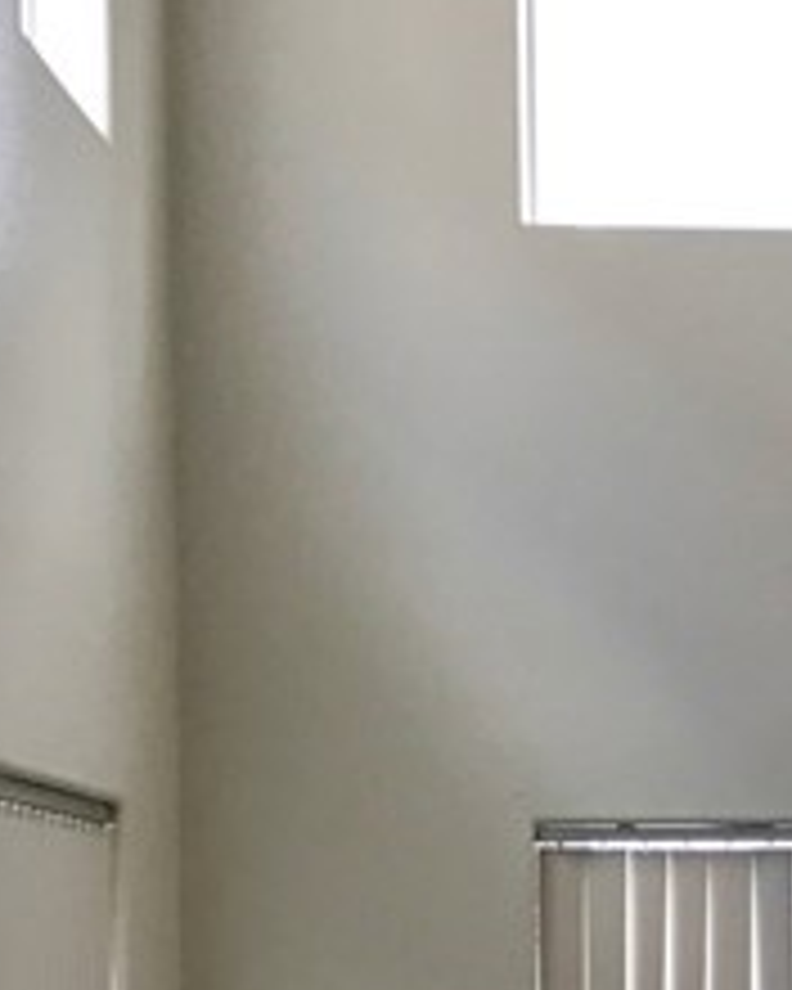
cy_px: 990
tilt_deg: +0.5
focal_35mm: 127
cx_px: 936
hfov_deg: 11.9
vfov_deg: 14.9
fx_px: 3721
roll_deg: +1.4
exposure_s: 1/120
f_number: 1.8
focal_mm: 3.99
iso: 40
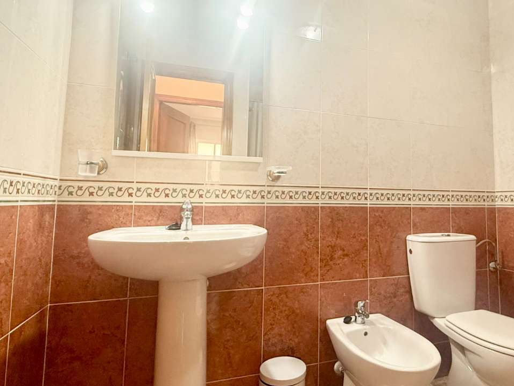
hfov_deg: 75.2
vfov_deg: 60.9
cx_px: 317
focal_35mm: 22
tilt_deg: +5.4
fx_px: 327
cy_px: 174
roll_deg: -0.6
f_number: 2.2
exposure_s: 1/100
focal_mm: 2.22
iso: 320
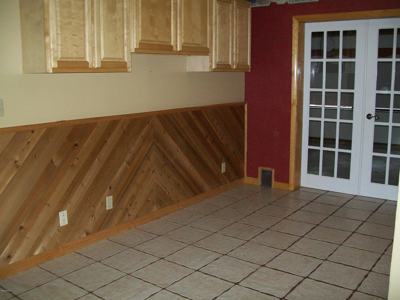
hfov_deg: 51.4
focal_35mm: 36
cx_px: 200
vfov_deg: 39.7
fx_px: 416
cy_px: 150
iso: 160
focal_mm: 6
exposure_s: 1/60
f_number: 2.7
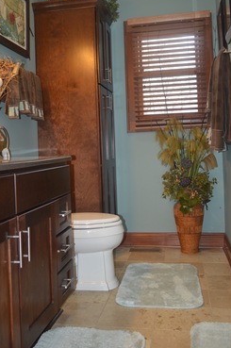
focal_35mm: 39
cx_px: 99
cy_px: 137
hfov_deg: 34.1
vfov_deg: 49.3
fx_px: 376
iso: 640
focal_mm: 20
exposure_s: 1/60
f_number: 3.8
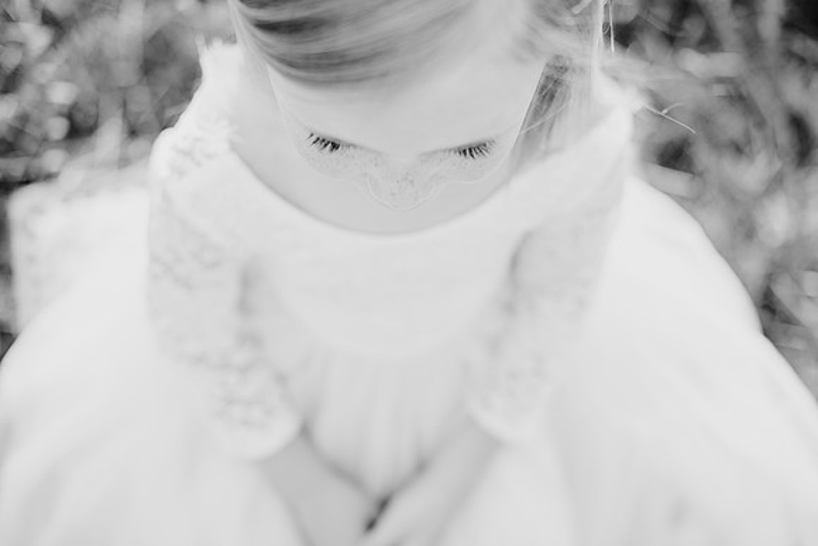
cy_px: 273
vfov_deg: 27.0
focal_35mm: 50
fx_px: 1136
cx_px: 409
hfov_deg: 39.6
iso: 125
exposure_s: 1/800
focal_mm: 50
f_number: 2.5
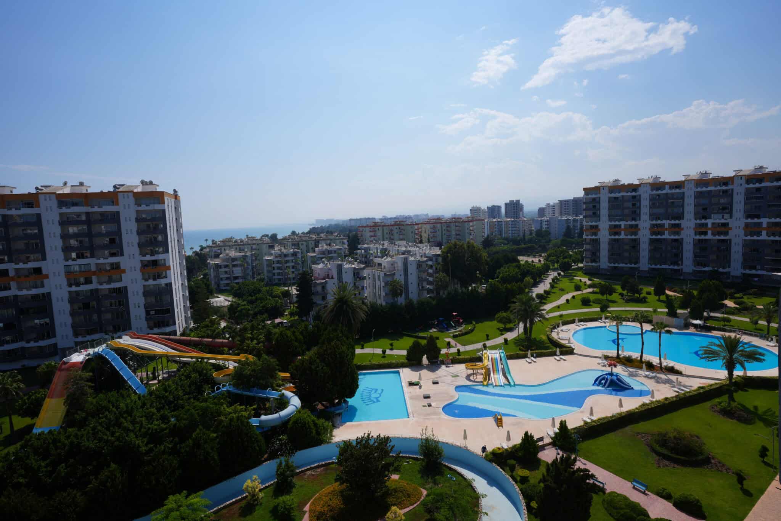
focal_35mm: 19
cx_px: 390
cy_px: 260
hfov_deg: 86.9
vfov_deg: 64.5
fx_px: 412
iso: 100
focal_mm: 19
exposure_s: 1/400
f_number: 10
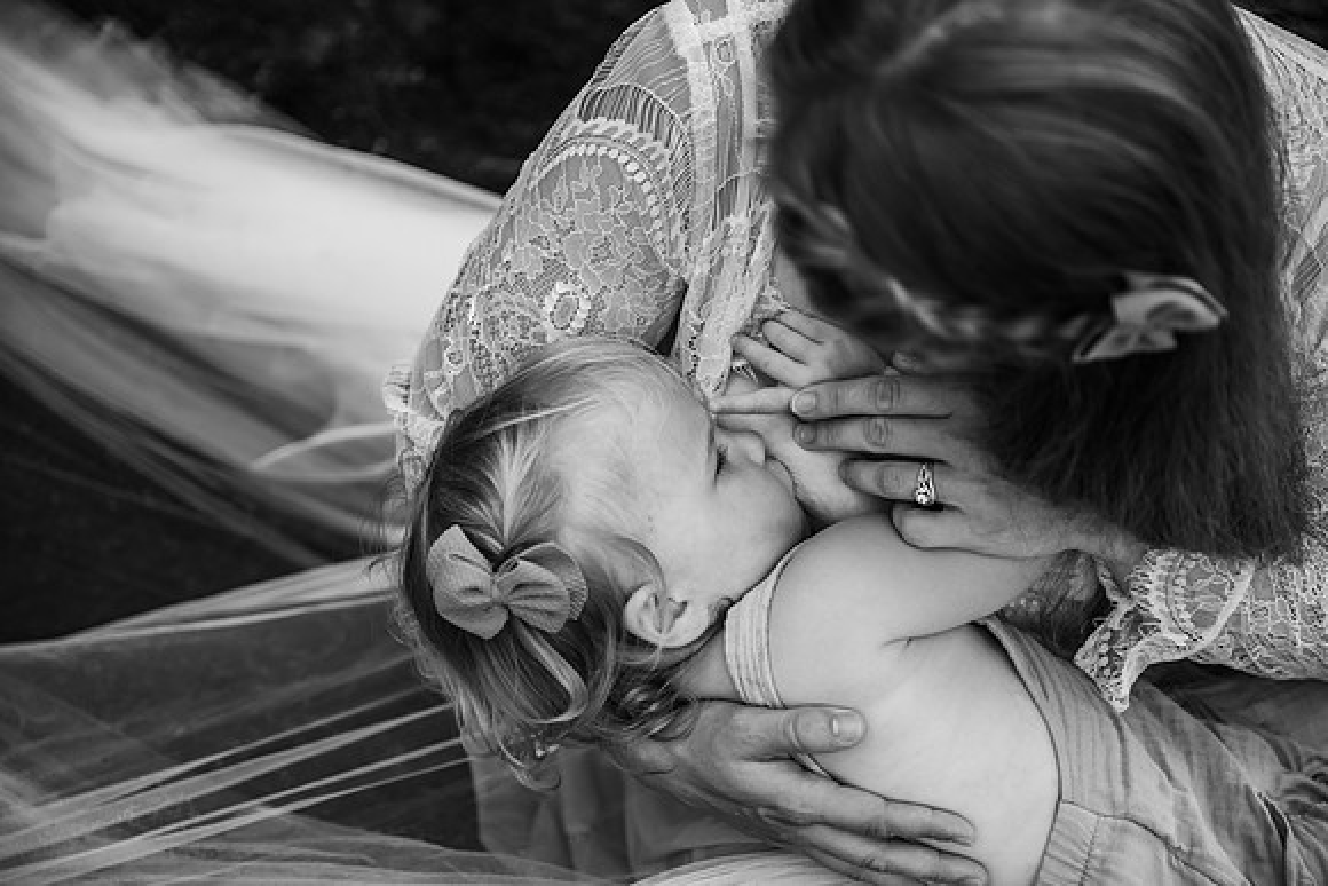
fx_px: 2288
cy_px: 443
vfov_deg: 21.9
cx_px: 664
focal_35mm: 62
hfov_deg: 32.4
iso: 500
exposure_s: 1/1000
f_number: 2.8
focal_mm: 62
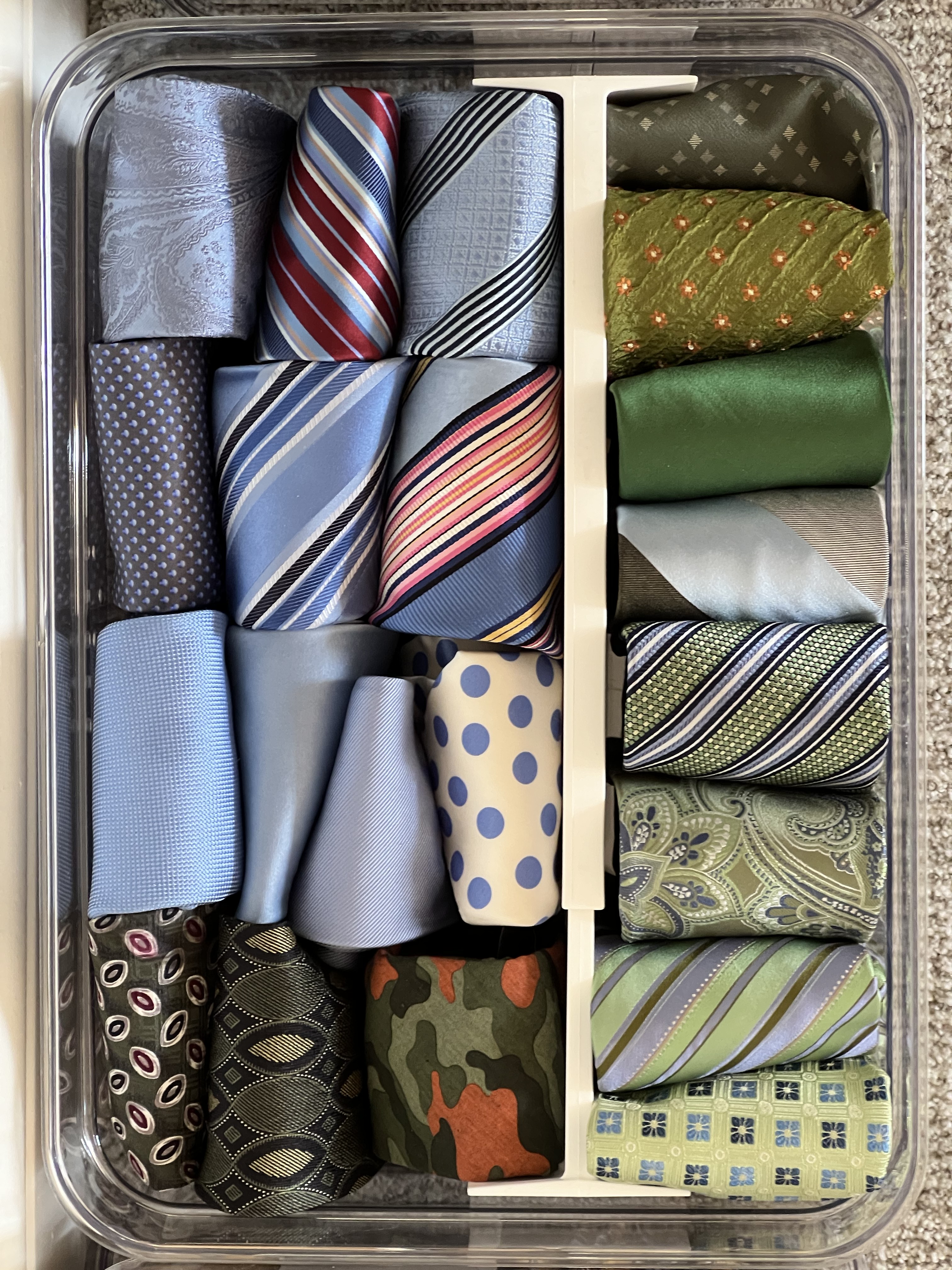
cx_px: 476
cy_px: 635
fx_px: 2824
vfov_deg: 25.3
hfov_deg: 19.1
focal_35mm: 77
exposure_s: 1/40
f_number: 2.8
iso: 320
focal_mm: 9
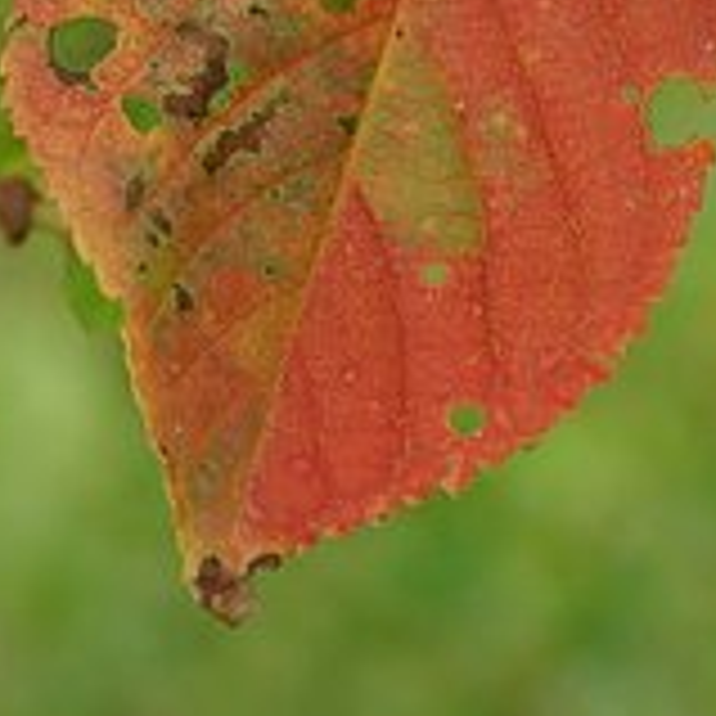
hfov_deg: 8.5
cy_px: 212
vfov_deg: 8.5
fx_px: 4797
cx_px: 207
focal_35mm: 205
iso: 200
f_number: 4
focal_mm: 50
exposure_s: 1/160
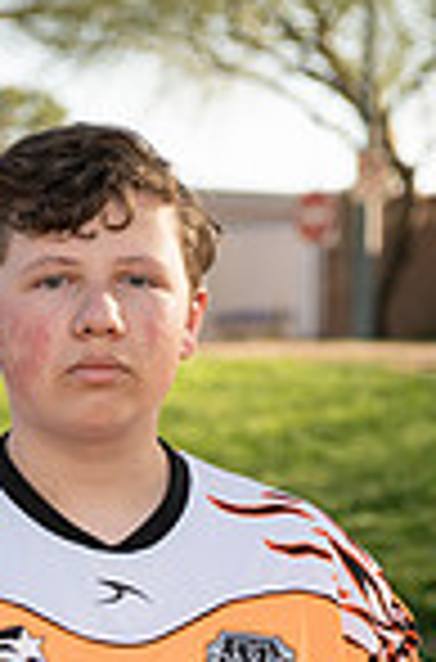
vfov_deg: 9.3
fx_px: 3933
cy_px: 1009
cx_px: 101
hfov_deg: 6.3
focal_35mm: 215
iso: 100
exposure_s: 1/250
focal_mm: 70
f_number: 4
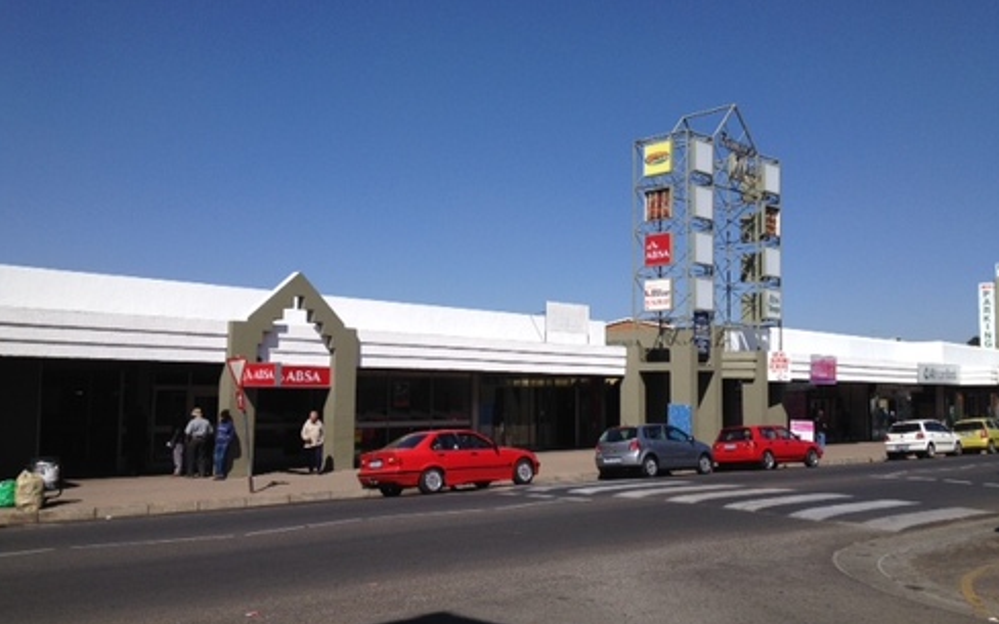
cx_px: 493
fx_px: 1035
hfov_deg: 51.5
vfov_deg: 33.6
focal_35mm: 38
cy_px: 318
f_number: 2.4
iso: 64
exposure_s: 1/2632
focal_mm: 4.28
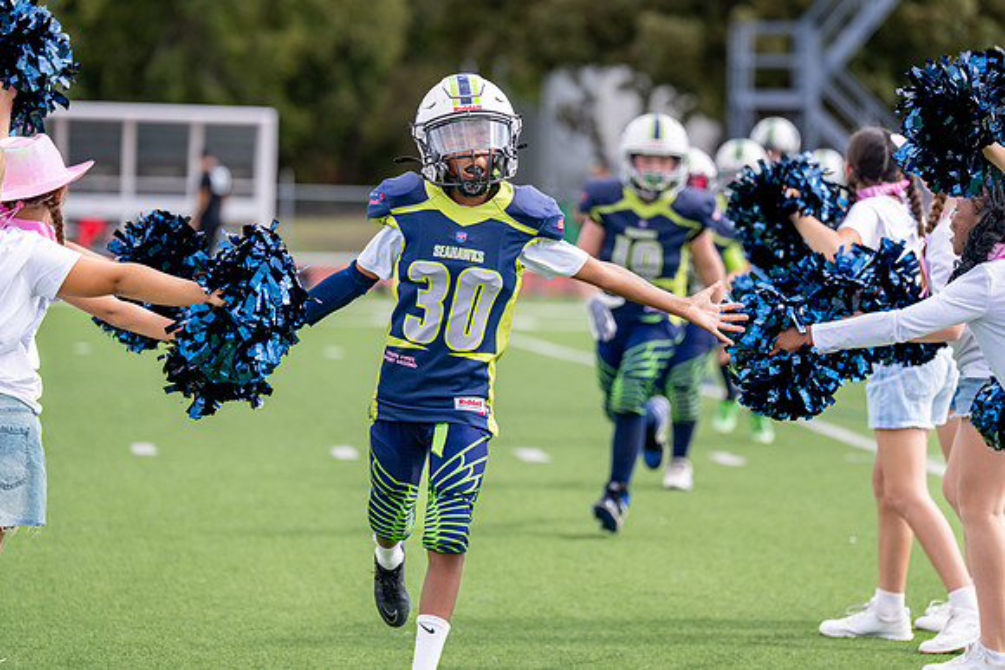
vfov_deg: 8.0
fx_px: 4782
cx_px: 490
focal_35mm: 171
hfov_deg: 12.0
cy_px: 335
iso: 250
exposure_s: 1/2500
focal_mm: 141
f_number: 2.8
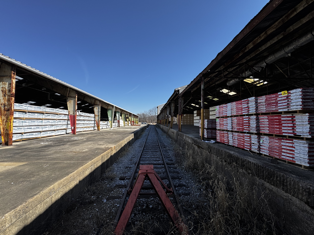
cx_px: 157
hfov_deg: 102.1
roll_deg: -1.1
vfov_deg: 85.7
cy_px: 118
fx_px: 127
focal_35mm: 14
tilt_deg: +1.3
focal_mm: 2.22
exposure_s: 1/1277
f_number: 2.2
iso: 50
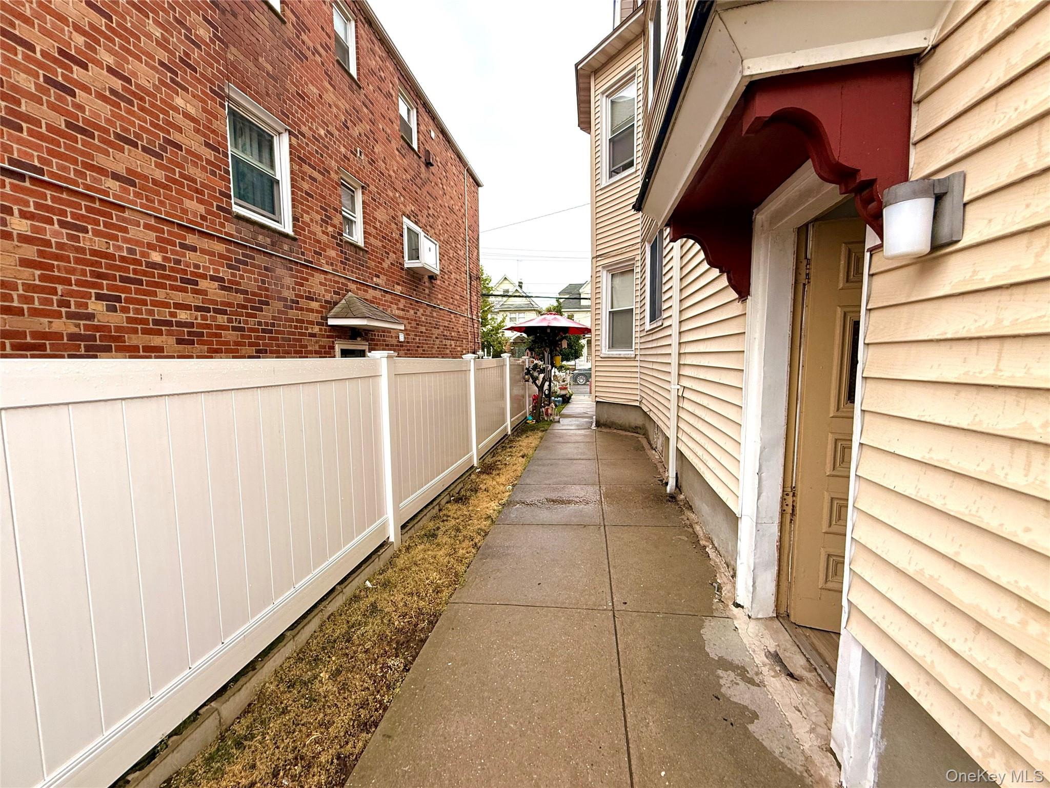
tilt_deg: -4.6
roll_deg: +0.6
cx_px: 525
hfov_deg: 102.1
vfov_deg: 85.7
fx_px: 425
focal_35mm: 14
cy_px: 394
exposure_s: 1/99
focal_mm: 2.22
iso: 125
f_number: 2.2
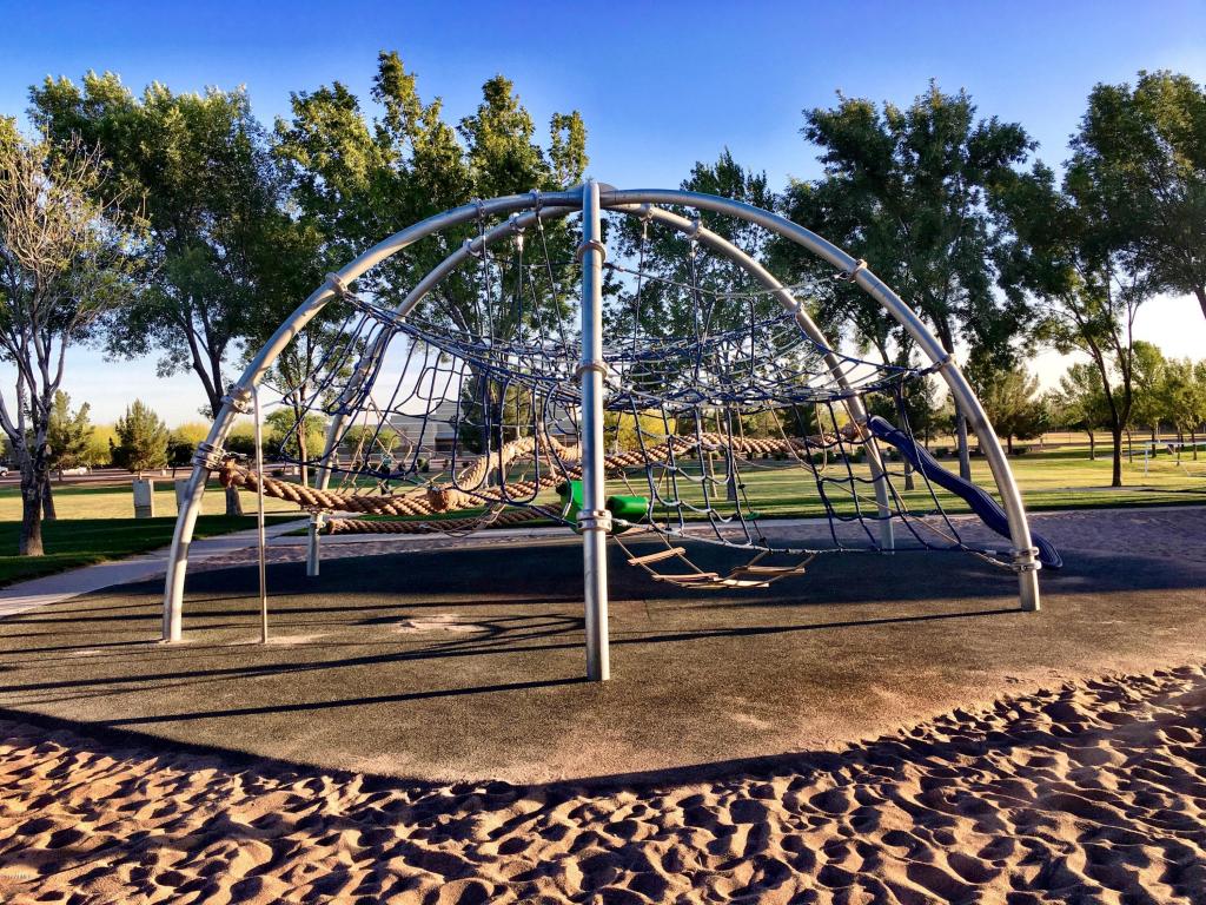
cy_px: 452
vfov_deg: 48.2
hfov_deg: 61.7
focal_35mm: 29
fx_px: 1010
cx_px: 603
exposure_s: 1/565
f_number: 2.2
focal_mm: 4.15
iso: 25
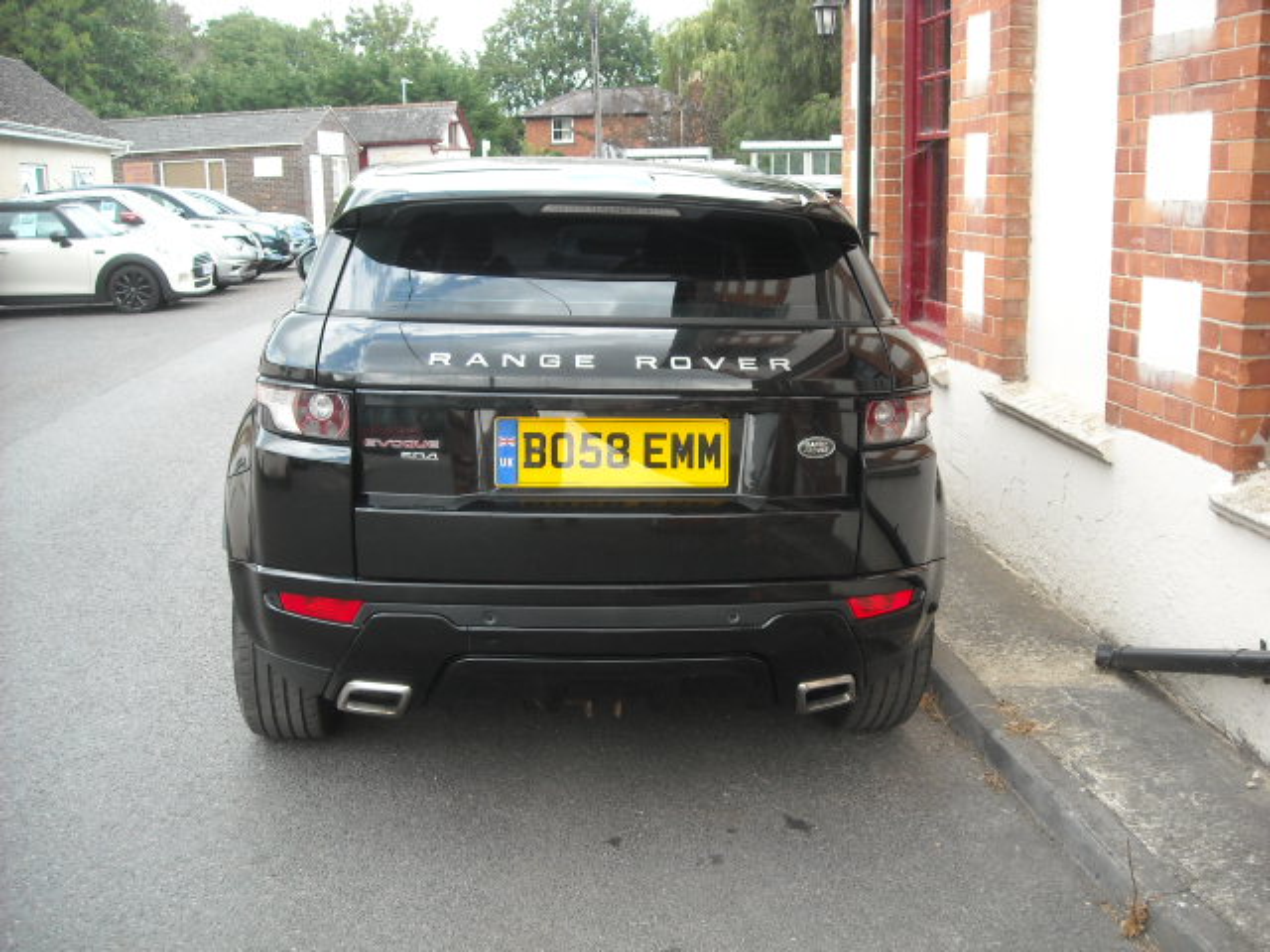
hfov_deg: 52.6
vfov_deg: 40.7
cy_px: 476
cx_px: 635
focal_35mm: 35
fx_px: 1284
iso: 147
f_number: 2.8
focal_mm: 5.7
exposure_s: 1/228
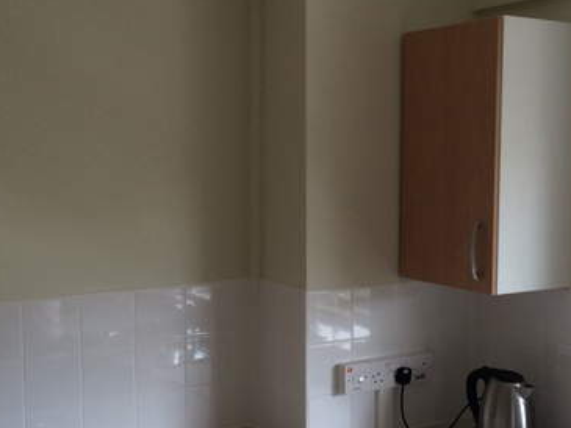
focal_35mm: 55
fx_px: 908
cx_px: 358
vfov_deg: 26.6
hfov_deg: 34.7
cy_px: 224
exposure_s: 1/60
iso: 50
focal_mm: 4.12
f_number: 2.2
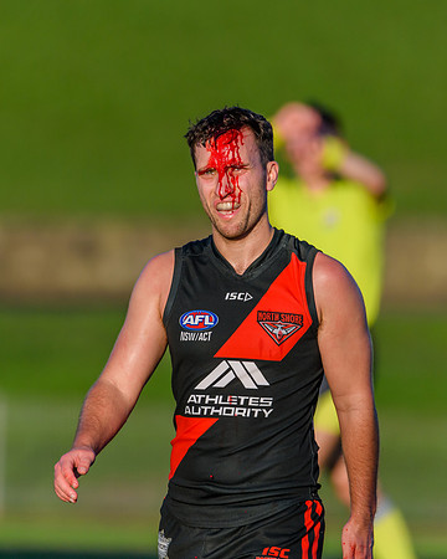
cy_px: 237
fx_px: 16342
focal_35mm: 988
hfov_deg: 1.6
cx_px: 220
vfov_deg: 2.0
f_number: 6.3
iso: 800
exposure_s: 1/2000
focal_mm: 600
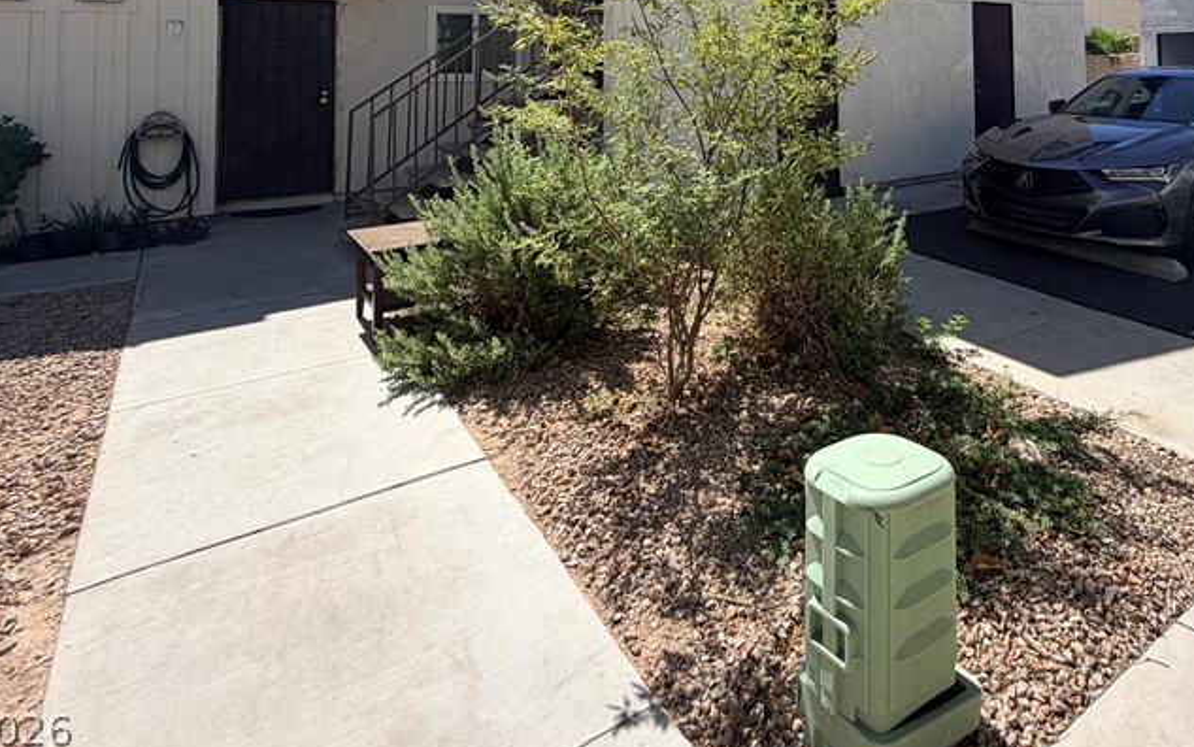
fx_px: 781
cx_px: 830
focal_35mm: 24
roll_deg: +1.7
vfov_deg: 44.9
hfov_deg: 71.7
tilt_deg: +2.8
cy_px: 36
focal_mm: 2.22
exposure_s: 1/789
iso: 20
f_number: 2.2
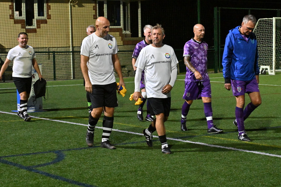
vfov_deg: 15.2
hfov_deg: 22.6
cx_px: 140
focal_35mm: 90
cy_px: 94
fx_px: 702
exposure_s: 1/400
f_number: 5.6
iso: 8000
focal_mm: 60
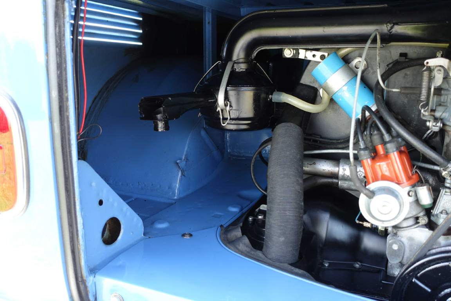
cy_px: 150
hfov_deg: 57.2
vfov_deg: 40.0
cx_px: 226
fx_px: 413
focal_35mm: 33
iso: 125
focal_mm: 12.2
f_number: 2.8
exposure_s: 1/60
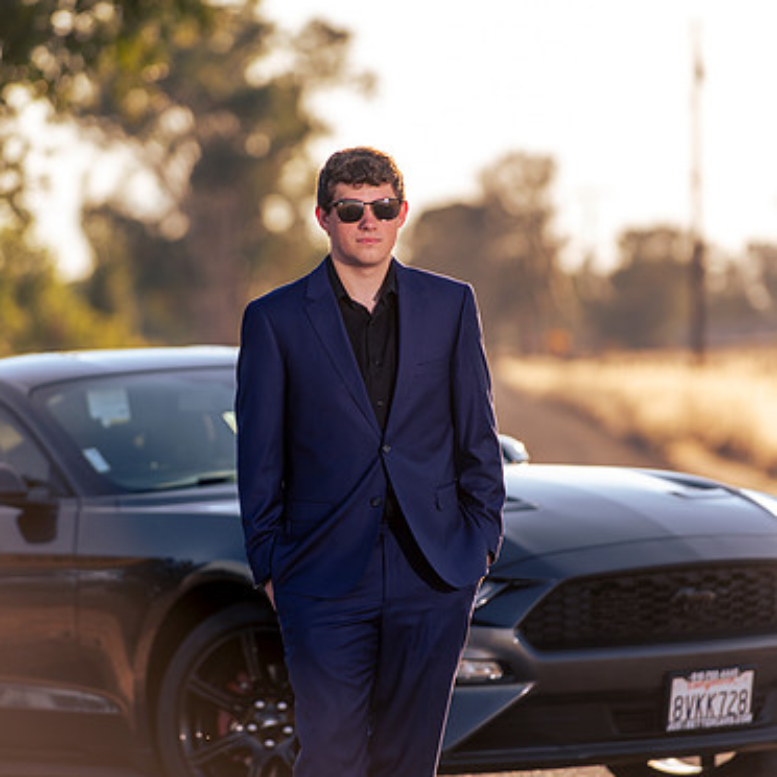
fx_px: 6730
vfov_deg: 6.6
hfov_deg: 6.6
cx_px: 315
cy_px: 398
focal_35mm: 265
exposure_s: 1/250
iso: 31
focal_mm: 200
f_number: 4
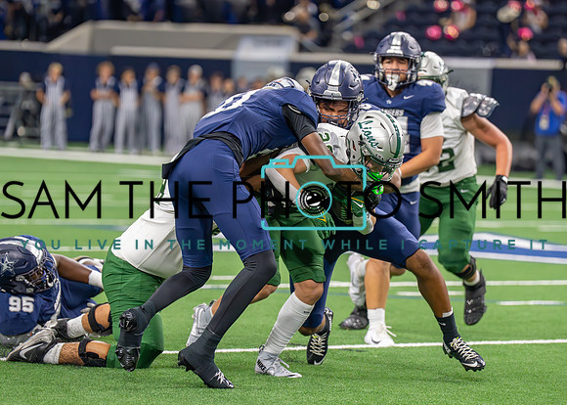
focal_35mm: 237
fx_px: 3813
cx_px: 309
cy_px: 221
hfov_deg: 8.5
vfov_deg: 6.1
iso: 4000
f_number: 2.8
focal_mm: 163
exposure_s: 1/1600
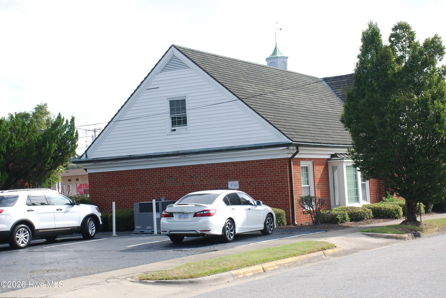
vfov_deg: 21.6
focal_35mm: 63
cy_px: 149
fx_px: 781
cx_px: 223
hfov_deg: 31.9
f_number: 10
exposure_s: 1/250
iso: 200
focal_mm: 42
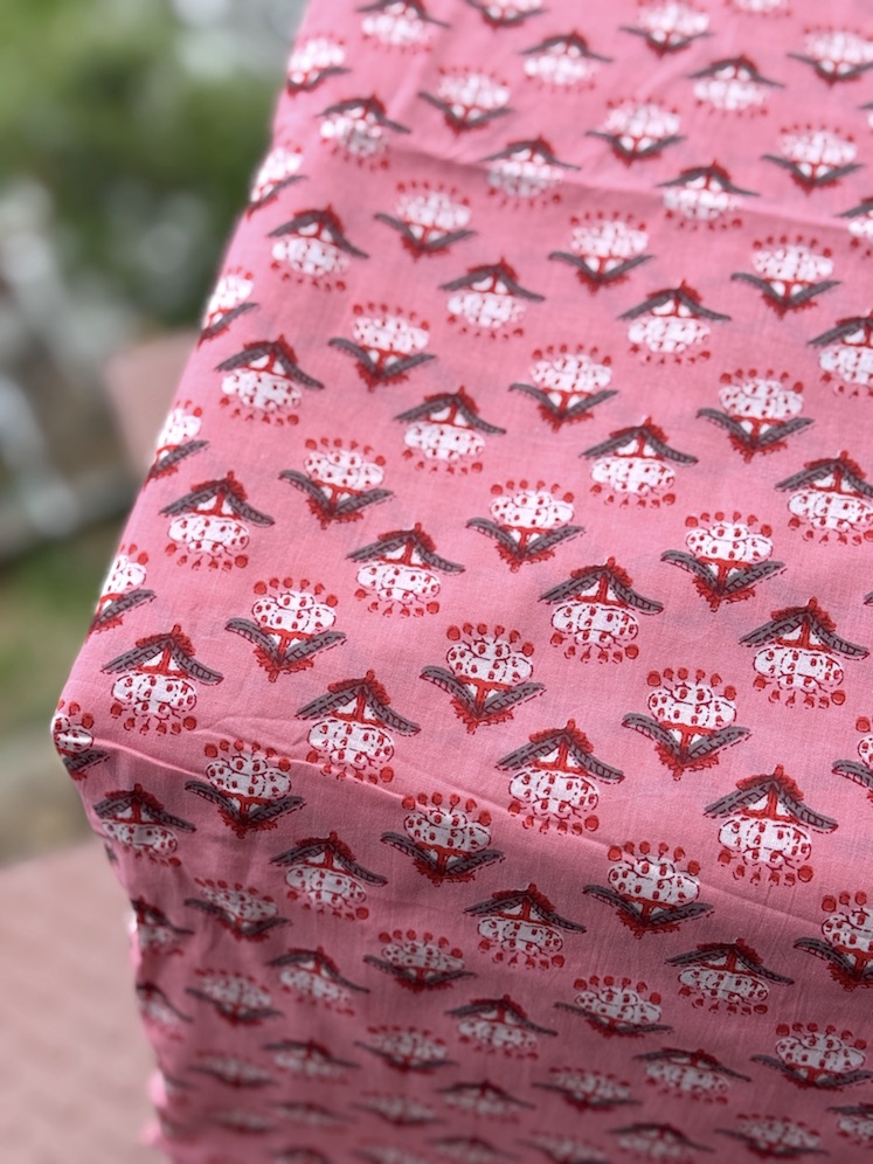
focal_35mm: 48
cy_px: 582
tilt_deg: -59.6
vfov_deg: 39.7
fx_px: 1614
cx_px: 436
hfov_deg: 30.3
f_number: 1.78
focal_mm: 6.76
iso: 64
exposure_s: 1/1011
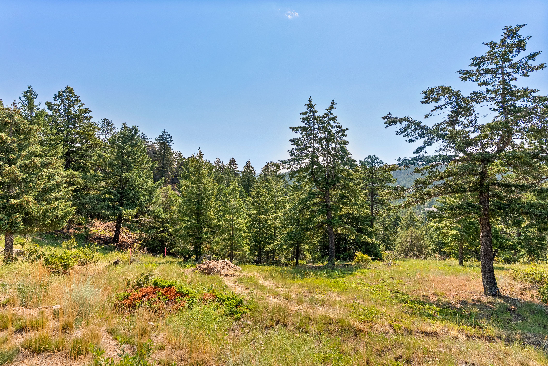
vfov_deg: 73.8
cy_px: 183
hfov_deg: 96.7
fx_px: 244
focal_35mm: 16
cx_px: 274
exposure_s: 1/1000
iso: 640
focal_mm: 16
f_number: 7.1
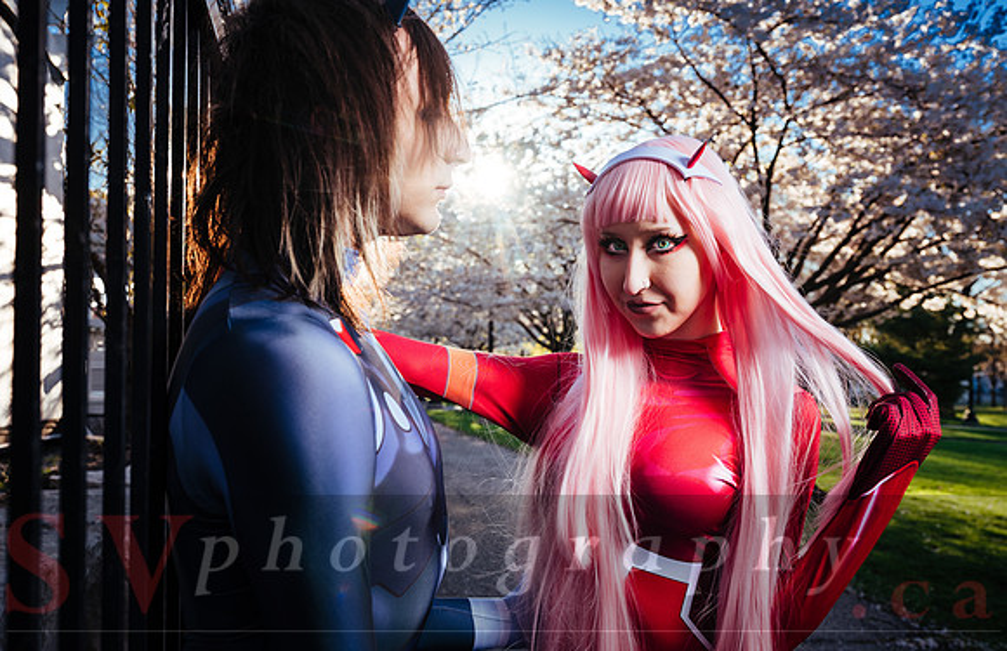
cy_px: 343
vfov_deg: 34.8
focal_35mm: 37
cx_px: 431
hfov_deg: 51.6
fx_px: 1038
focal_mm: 38.2
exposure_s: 1/125
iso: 100
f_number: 7.1
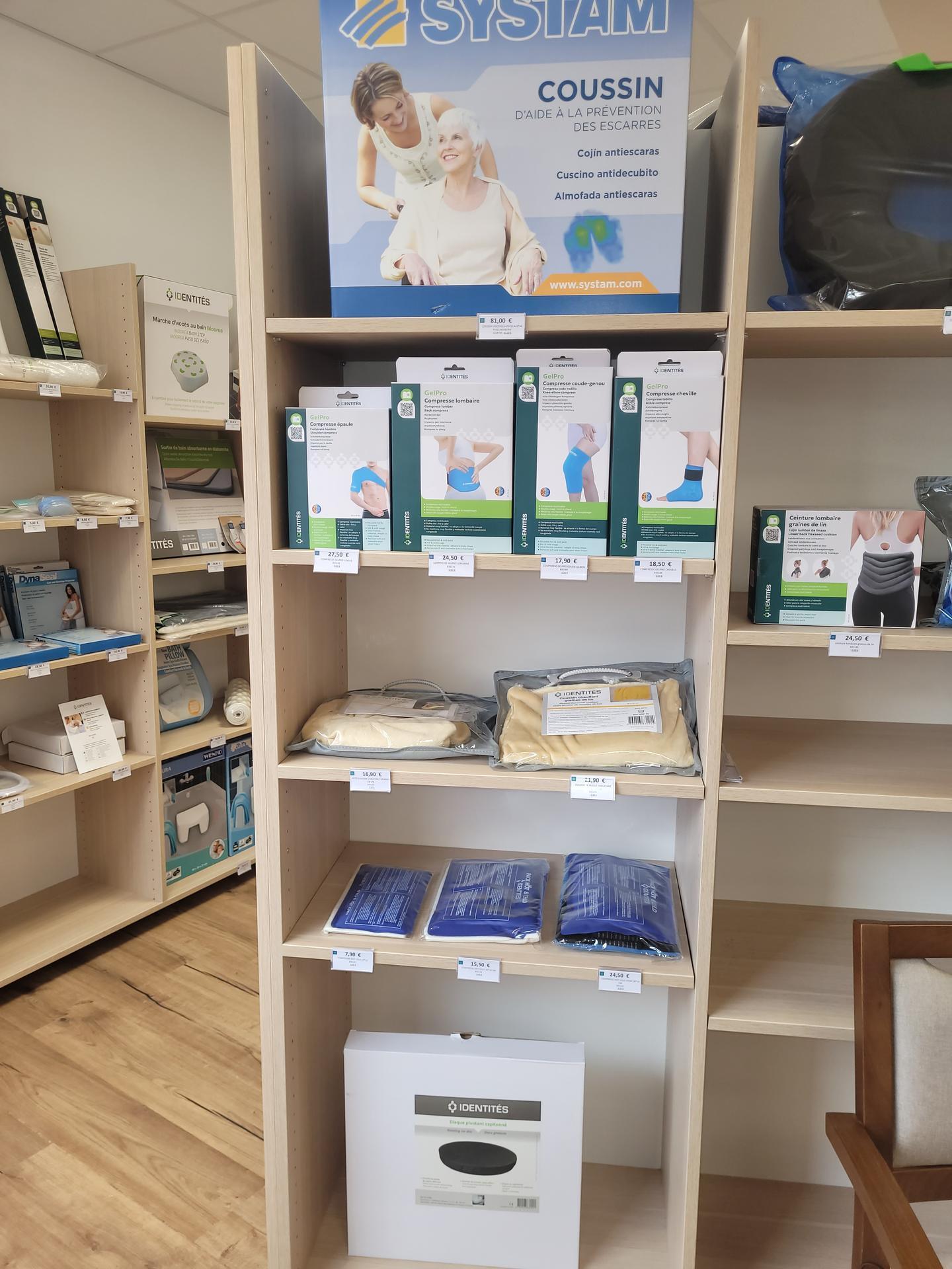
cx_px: 476
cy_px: 634
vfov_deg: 67.3
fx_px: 953
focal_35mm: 26
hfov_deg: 53.1
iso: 50
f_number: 1.8
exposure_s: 1/50
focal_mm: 5.4
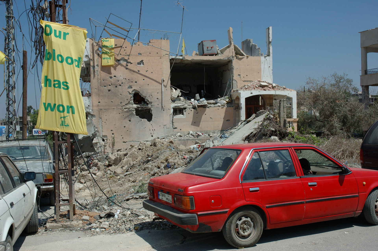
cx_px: 189
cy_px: 126
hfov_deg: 48.0
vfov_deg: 33.0
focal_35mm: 40
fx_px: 425
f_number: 11
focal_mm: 27
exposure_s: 1/400
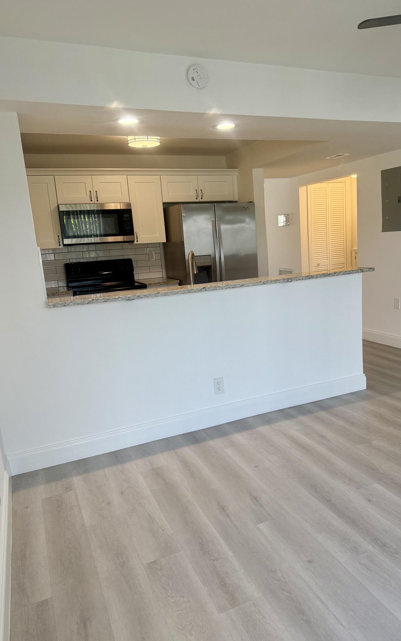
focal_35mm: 26
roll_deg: +3.8
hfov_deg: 47.3
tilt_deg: -10.8
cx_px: 239
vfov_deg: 70.4
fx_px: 455
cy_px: 320
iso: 160
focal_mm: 6.76
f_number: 1.78
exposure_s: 1/240
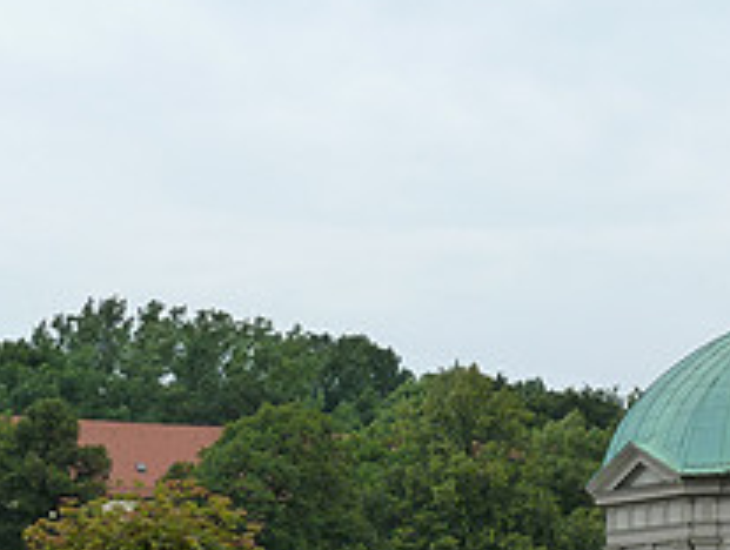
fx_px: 2598
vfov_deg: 12.0
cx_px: 677
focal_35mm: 123
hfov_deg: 15.8
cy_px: 492
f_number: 4
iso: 125
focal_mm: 7.3
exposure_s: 1/400
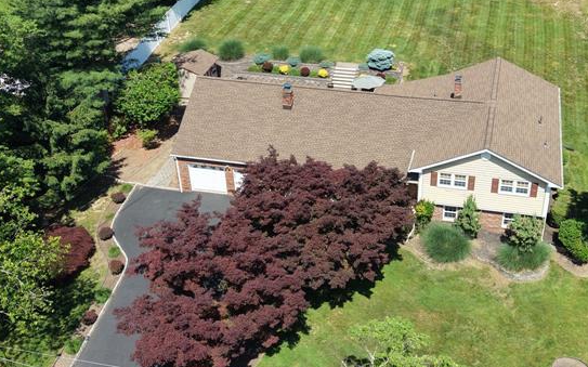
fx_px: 769
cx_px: 351
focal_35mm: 48
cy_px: 167
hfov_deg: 41.7
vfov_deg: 26.8
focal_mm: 8.67
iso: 200
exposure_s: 1/3000
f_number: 1.8
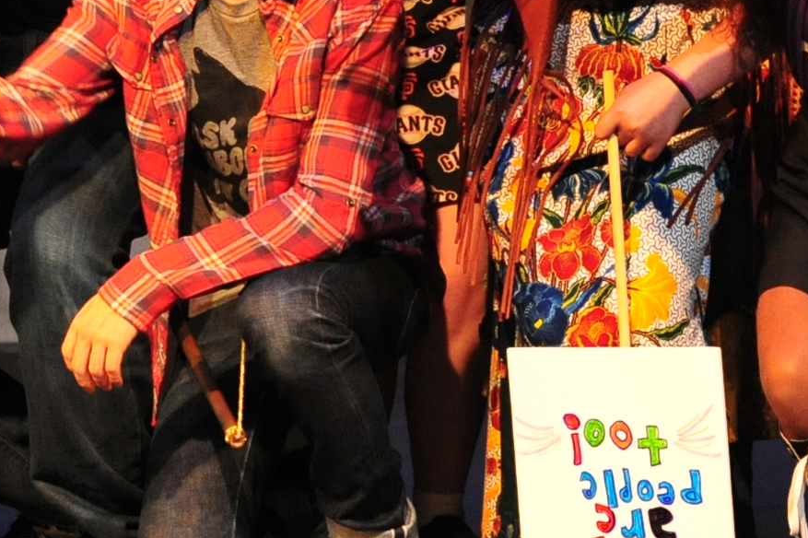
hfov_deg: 8.1
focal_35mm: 254
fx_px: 5698
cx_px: 156
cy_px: 130
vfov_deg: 5.4
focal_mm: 70
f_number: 5
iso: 5000
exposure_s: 1/160
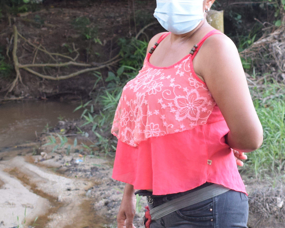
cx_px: 197
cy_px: 78
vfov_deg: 14.0
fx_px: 928
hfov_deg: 17.4
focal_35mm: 110
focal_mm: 28
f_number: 4.2
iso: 1000
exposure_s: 1/60
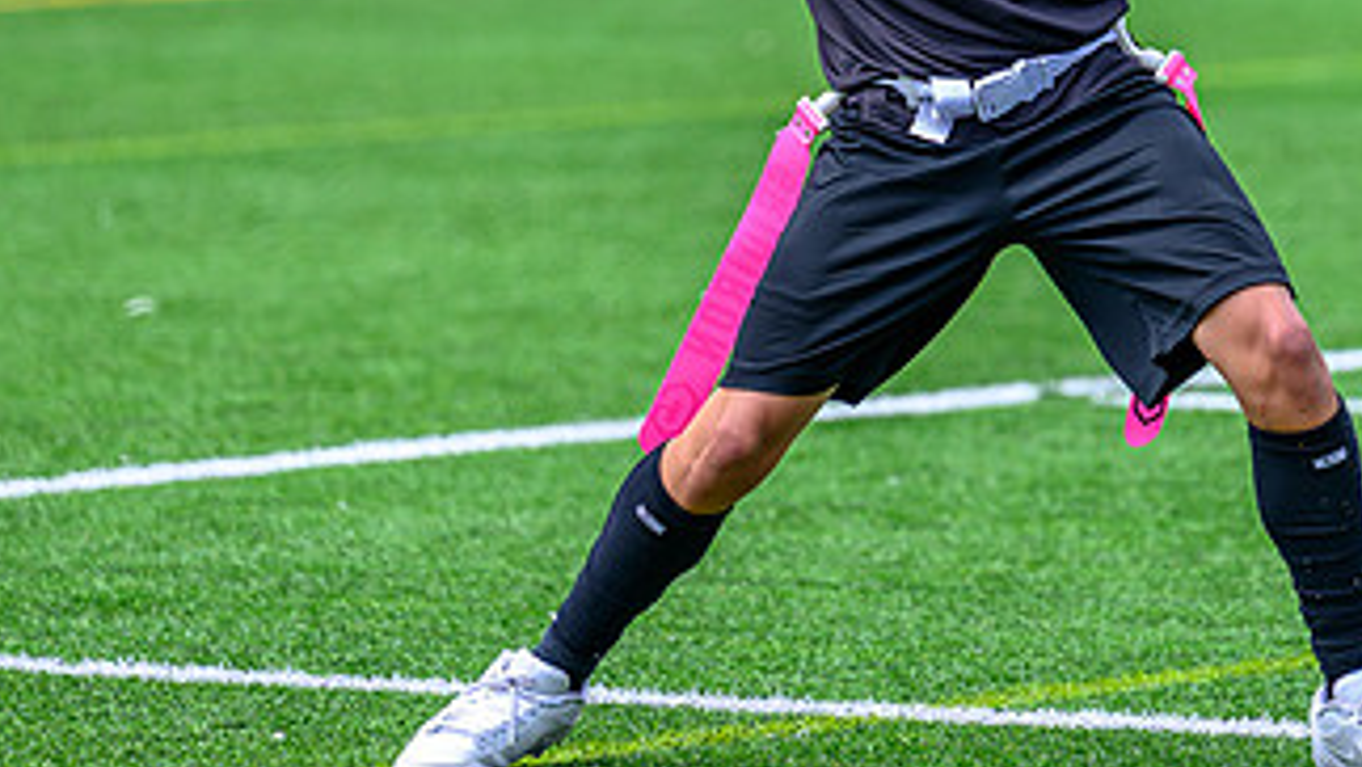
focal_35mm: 441
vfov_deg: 2.8
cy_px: -62
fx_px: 15933
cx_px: 883
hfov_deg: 4.9
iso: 140
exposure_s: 1/800
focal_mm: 180
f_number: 3.2
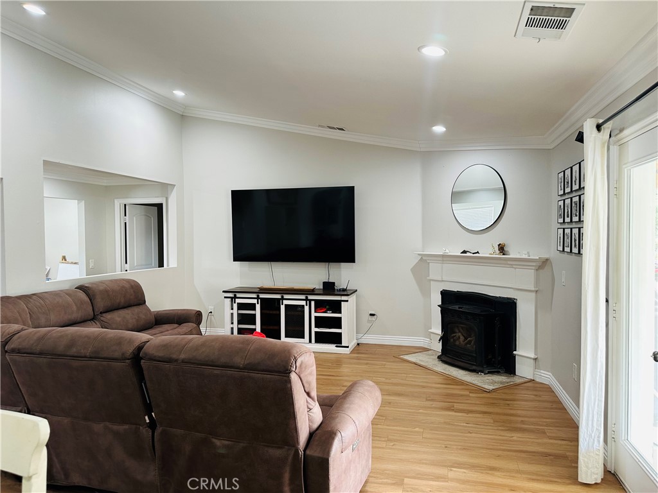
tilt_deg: -3.0
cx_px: 329
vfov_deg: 56.8
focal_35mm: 24
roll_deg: +0.5
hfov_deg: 71.6
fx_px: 456
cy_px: 246
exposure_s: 1/60
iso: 160
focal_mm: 6.86
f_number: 1.78
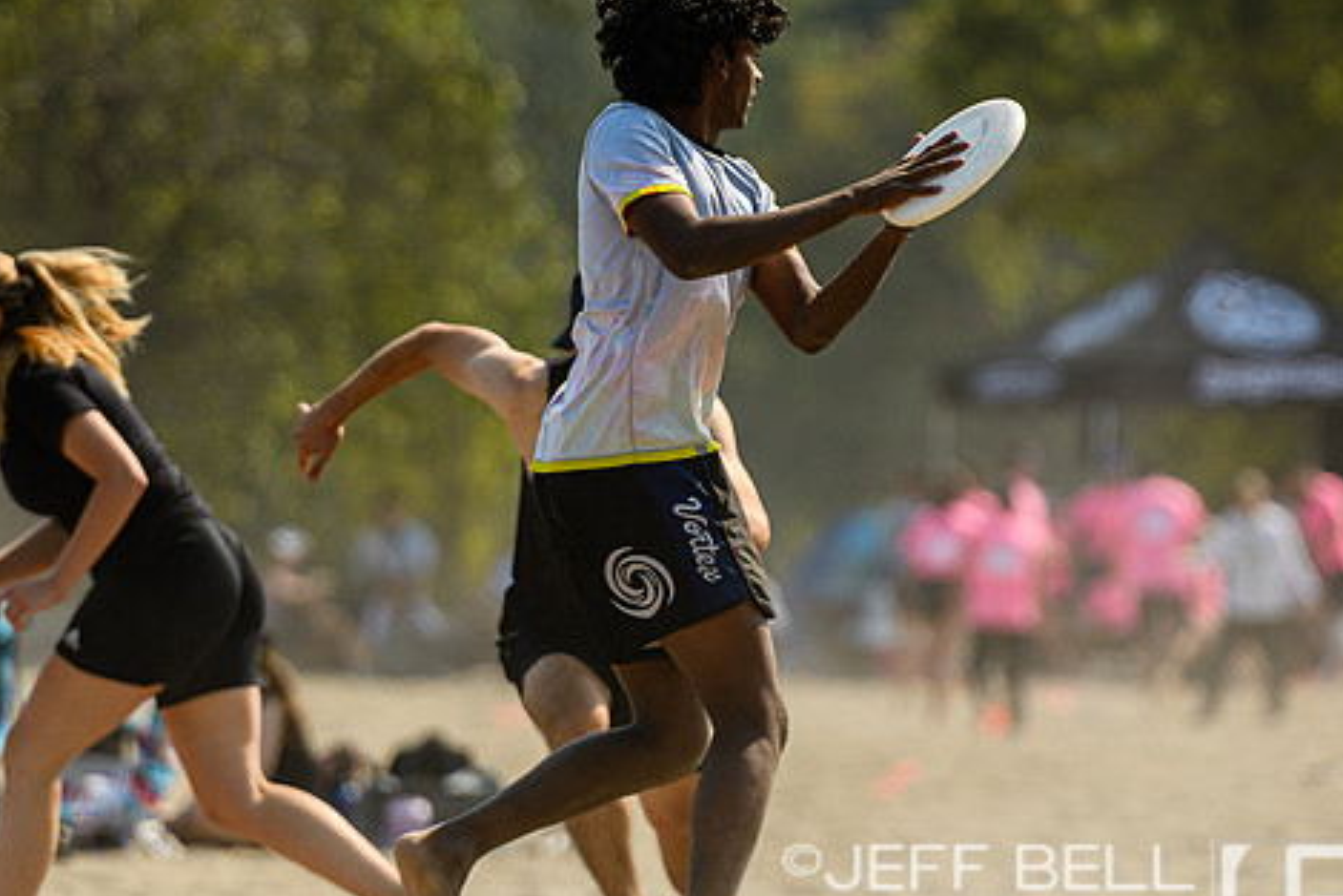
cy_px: 252
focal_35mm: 514
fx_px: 19180
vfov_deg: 2.7
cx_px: 902
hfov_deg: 4.0
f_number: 3.2
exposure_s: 1/1250
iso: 100
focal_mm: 200
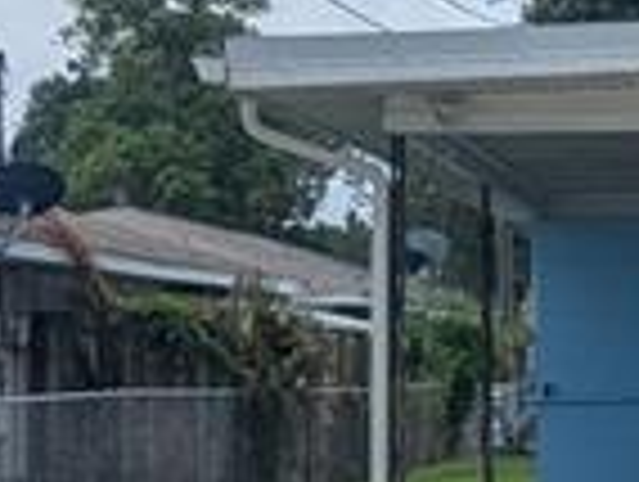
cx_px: 828
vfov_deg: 12.9
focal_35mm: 115
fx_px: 2126
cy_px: 347
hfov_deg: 16.2
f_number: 2.2
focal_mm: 2.35
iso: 49
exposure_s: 1/2732
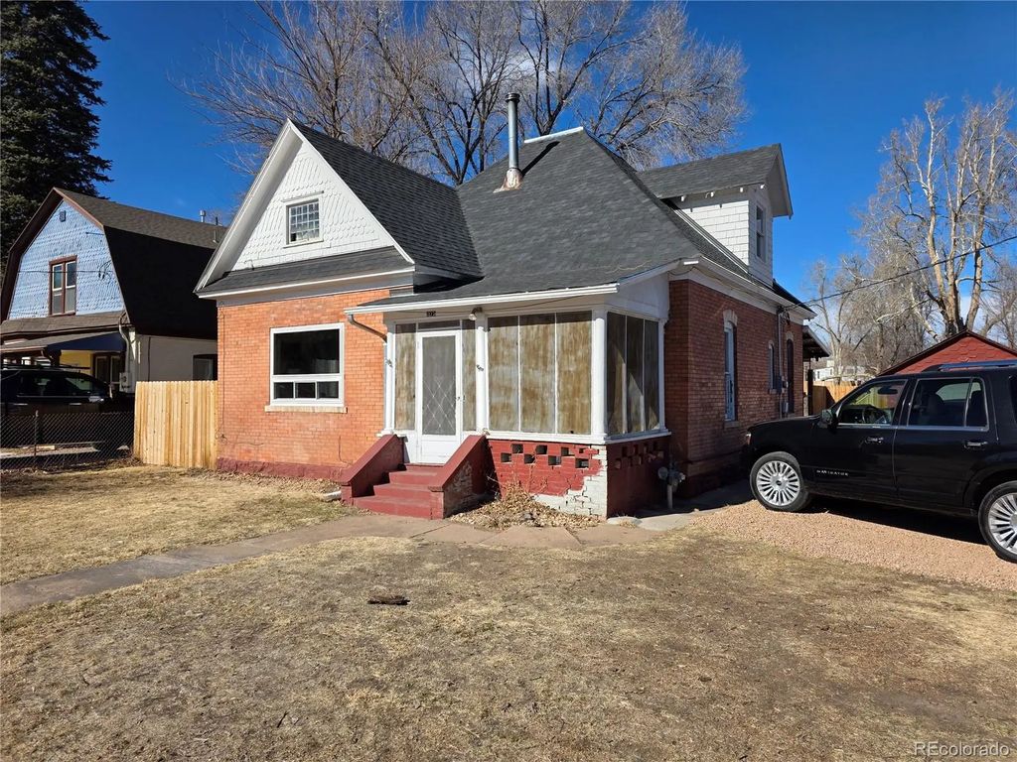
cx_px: 508
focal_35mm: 23
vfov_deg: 58.9
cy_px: 381
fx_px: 676
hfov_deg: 73.9
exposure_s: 1/6809
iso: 80
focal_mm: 6.3
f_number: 1.7
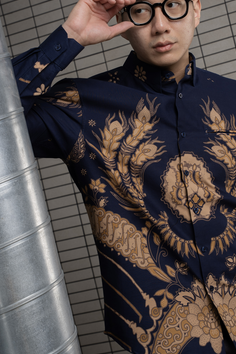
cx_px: 152
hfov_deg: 16.9
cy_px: 148
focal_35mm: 80
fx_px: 791
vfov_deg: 25.2
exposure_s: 1/125
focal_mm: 50.3
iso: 200
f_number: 8
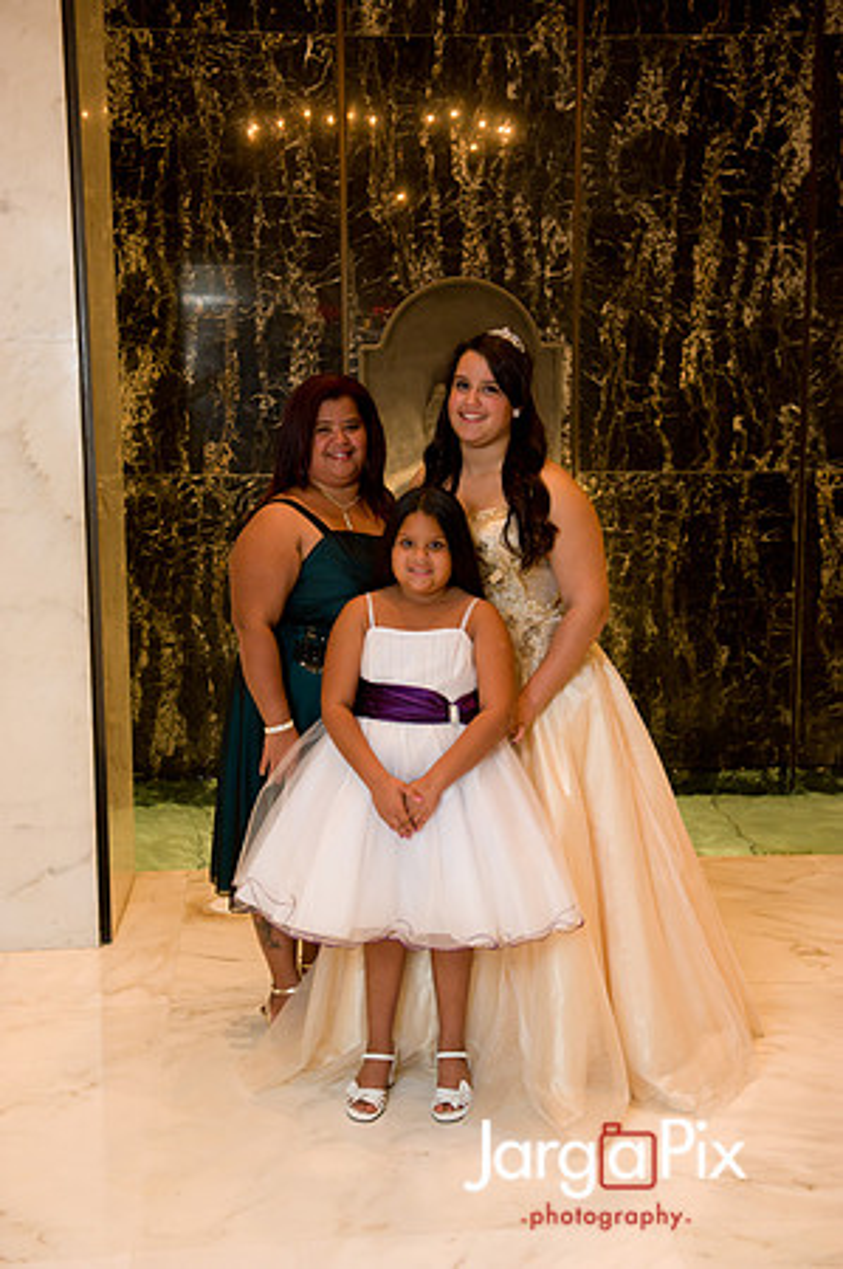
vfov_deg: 43.6
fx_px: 1584
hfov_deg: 29.8
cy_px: 634
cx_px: 422
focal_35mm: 45
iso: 1600
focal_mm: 45
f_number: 4
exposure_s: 1/100
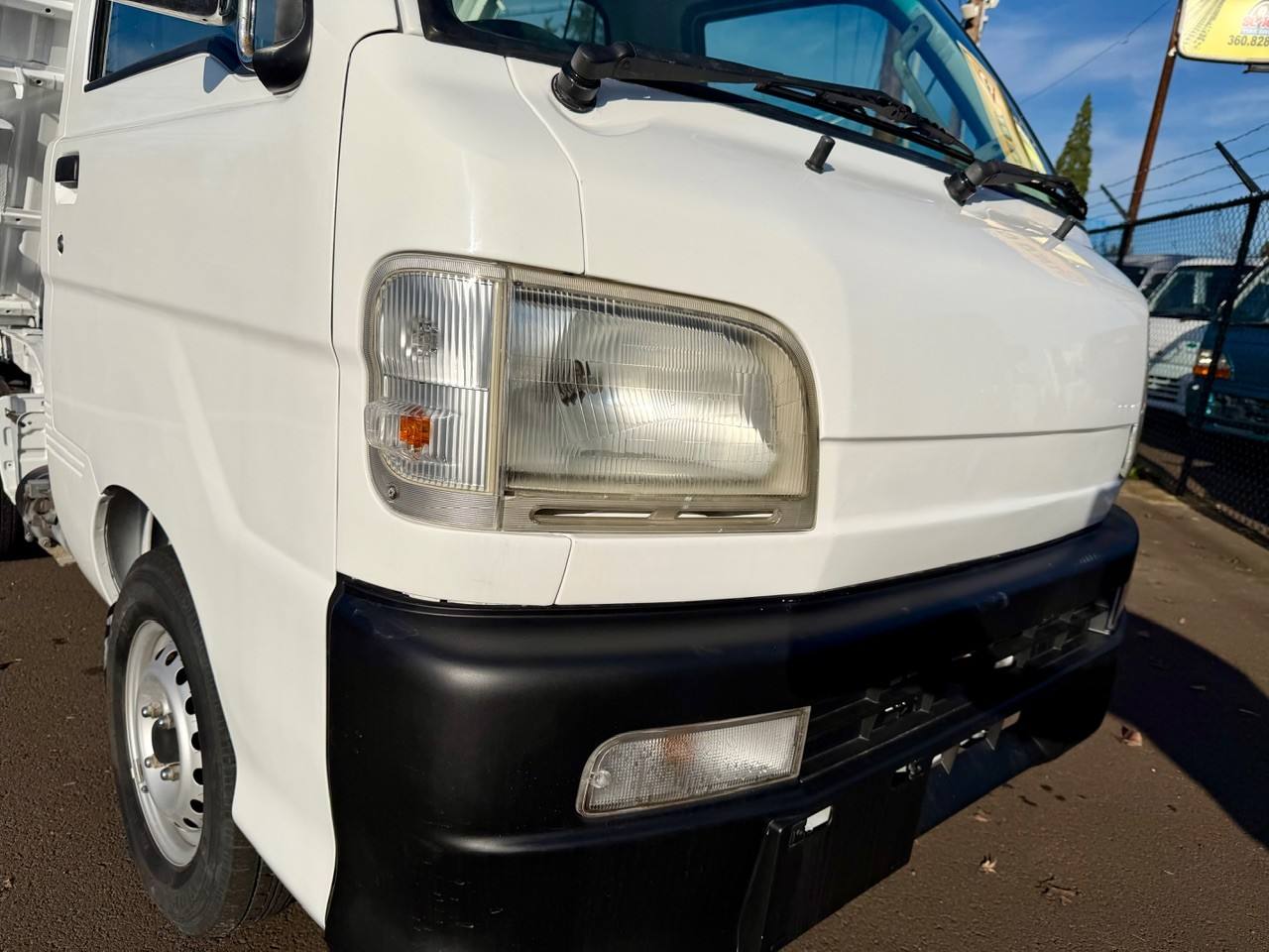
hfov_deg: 71.6
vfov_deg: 56.8
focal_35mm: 24
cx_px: 634
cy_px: 476
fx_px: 880
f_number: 1.78
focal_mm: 6.76
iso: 100
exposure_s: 1/22727
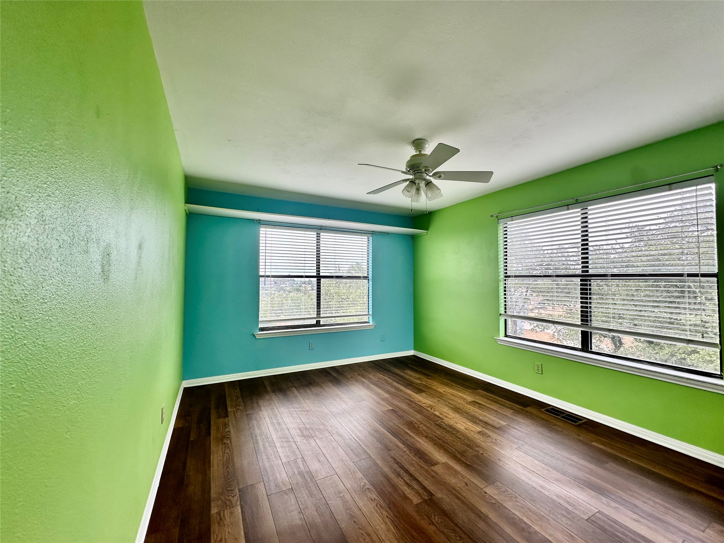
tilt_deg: +1.2
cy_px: 272
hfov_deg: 102.1
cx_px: 362
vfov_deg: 85.7
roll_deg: -1.0
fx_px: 293
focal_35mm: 14
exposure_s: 1/165
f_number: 2.2
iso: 40
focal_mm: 2.22
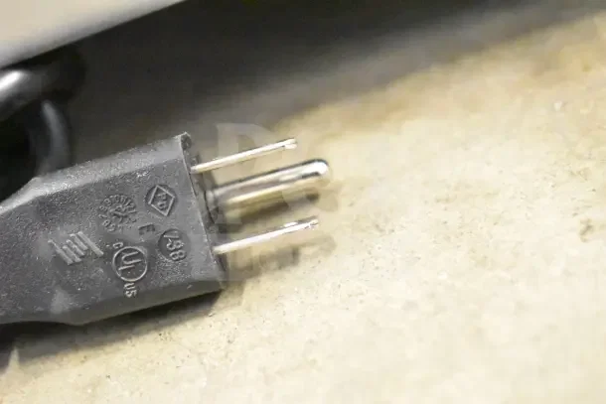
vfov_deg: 22.6
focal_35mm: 60
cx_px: 303
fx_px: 1010
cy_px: 202
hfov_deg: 33.4
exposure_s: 1/60
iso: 25600
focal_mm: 40
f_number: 5
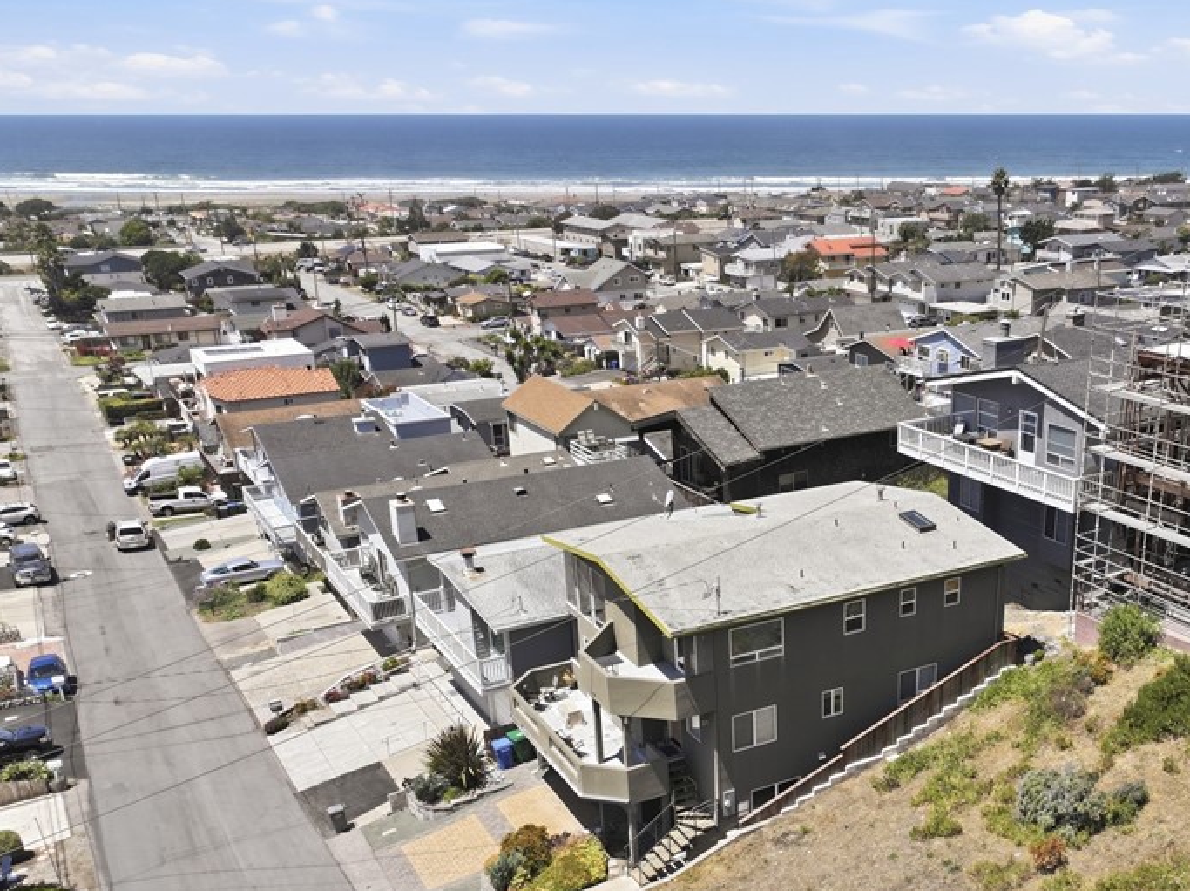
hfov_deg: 50.4
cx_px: 805
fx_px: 1236
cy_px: 636
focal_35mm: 36
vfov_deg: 38.8
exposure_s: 1/1600
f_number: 2.8
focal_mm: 12.3
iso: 100
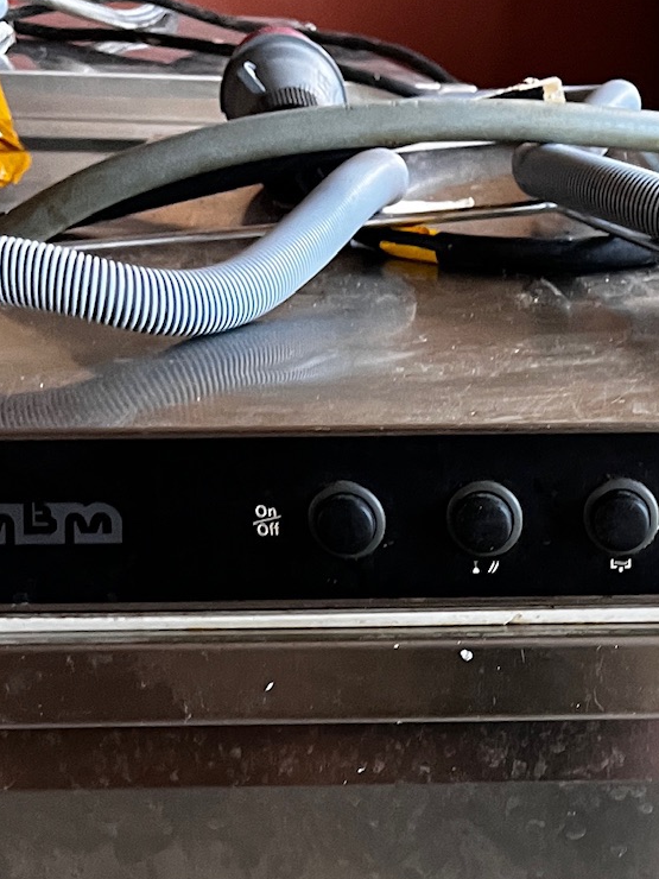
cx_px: 683
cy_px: 1011
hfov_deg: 19.7
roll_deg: +1.2
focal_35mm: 72
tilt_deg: -34.3
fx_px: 1828
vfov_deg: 24.8
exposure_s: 1/50
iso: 250
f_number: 1.6
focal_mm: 5.1
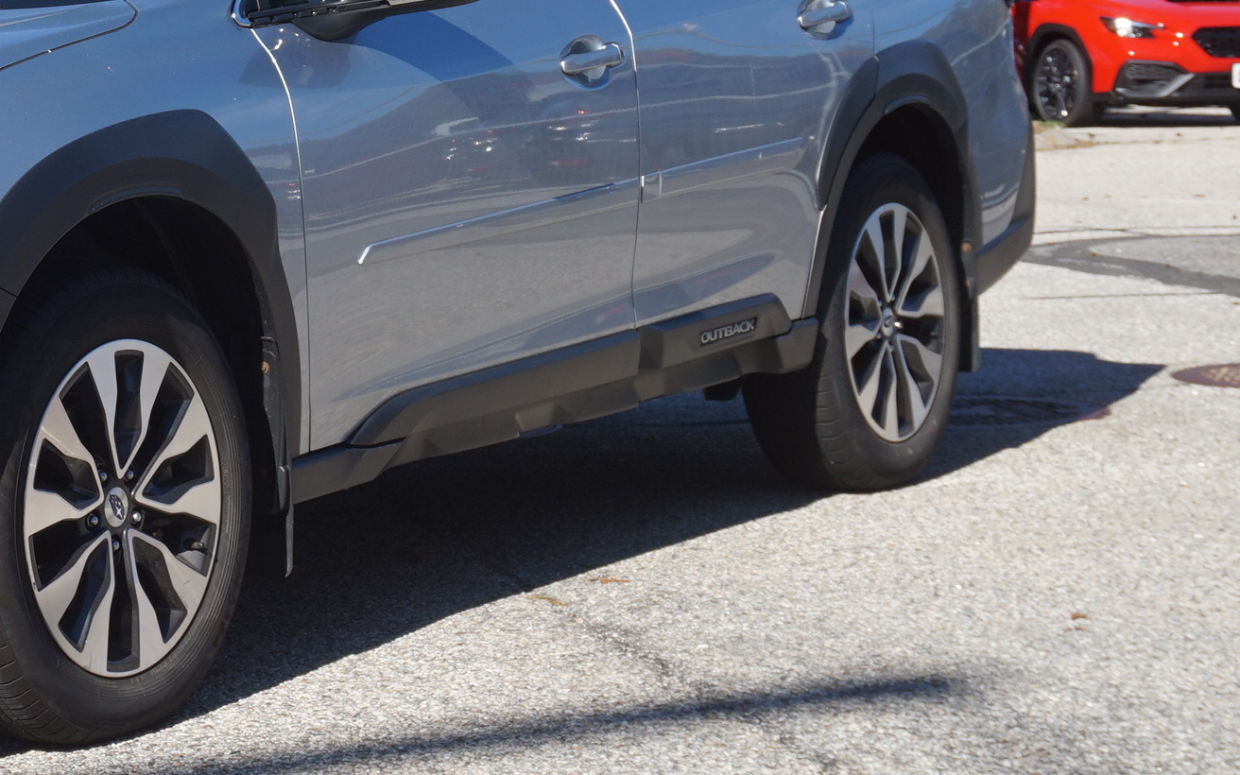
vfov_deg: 12.8
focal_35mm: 102
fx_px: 3447
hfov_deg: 19.7
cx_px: -23
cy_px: 154
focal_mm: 32
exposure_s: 1/200
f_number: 8
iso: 100
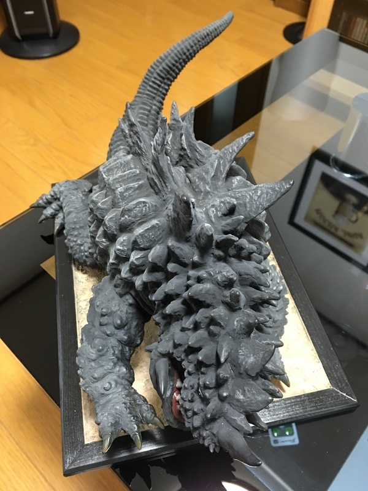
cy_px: 246
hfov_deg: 48.2
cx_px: 184
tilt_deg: -51.3
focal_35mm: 29
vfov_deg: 61.7
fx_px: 411
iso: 50
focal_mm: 4.15
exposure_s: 1/4
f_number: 2.2
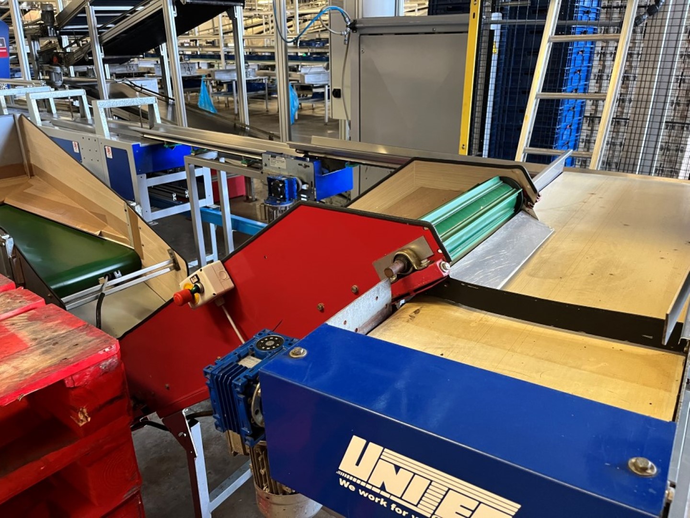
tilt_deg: -21.8
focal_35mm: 26
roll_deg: +1.8
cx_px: 345
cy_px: 259
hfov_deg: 67.3
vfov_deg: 53.1
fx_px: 518
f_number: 1.6
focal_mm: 5.1
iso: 320
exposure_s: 1/50
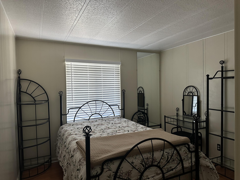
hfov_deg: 71.6
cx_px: 120
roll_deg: +0.8
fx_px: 166
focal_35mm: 24
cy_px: 90
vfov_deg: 56.8
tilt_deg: -0.9
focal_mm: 6.86
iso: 500
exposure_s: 1/60
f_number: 1.78
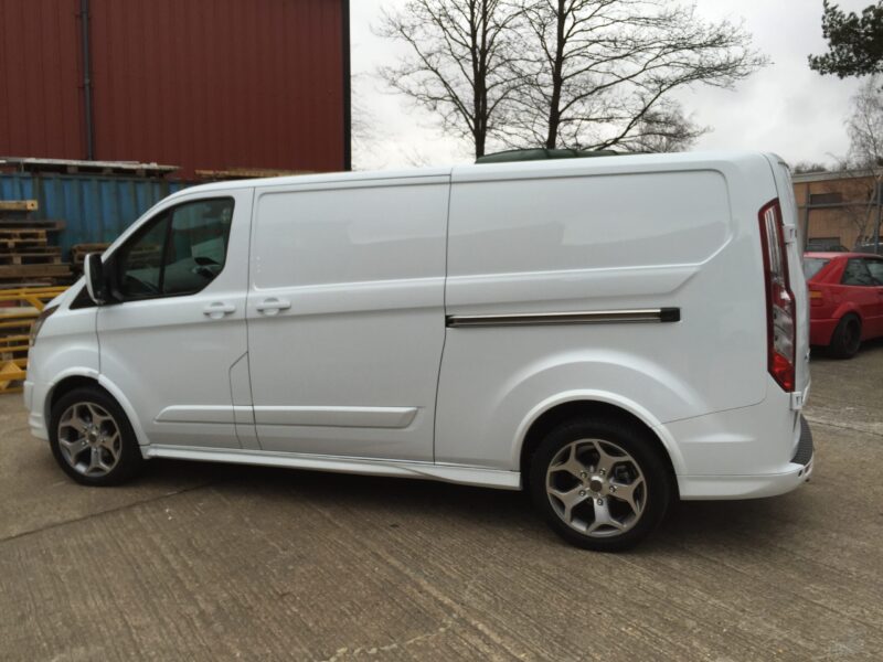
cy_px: 331
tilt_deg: -4.9
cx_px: 442
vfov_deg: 48.2
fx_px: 740
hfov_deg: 61.7
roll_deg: -1.0
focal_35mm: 29
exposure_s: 1/226
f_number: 2.2
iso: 32
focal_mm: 4.15
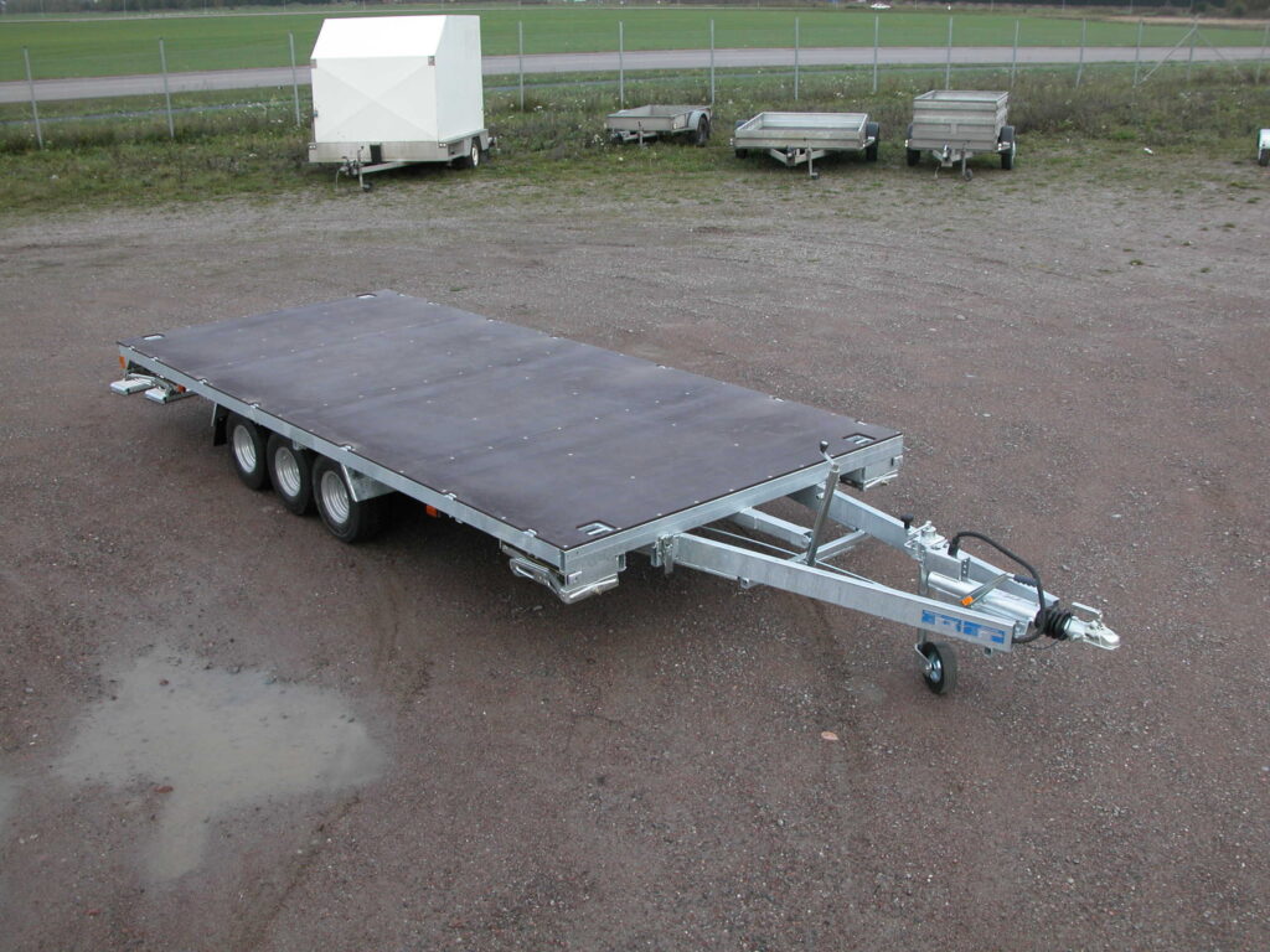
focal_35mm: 34
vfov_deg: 41.8
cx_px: 635
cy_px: 476
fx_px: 1247
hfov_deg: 54.0
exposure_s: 1/136
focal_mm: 8.9
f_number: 4.5
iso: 100
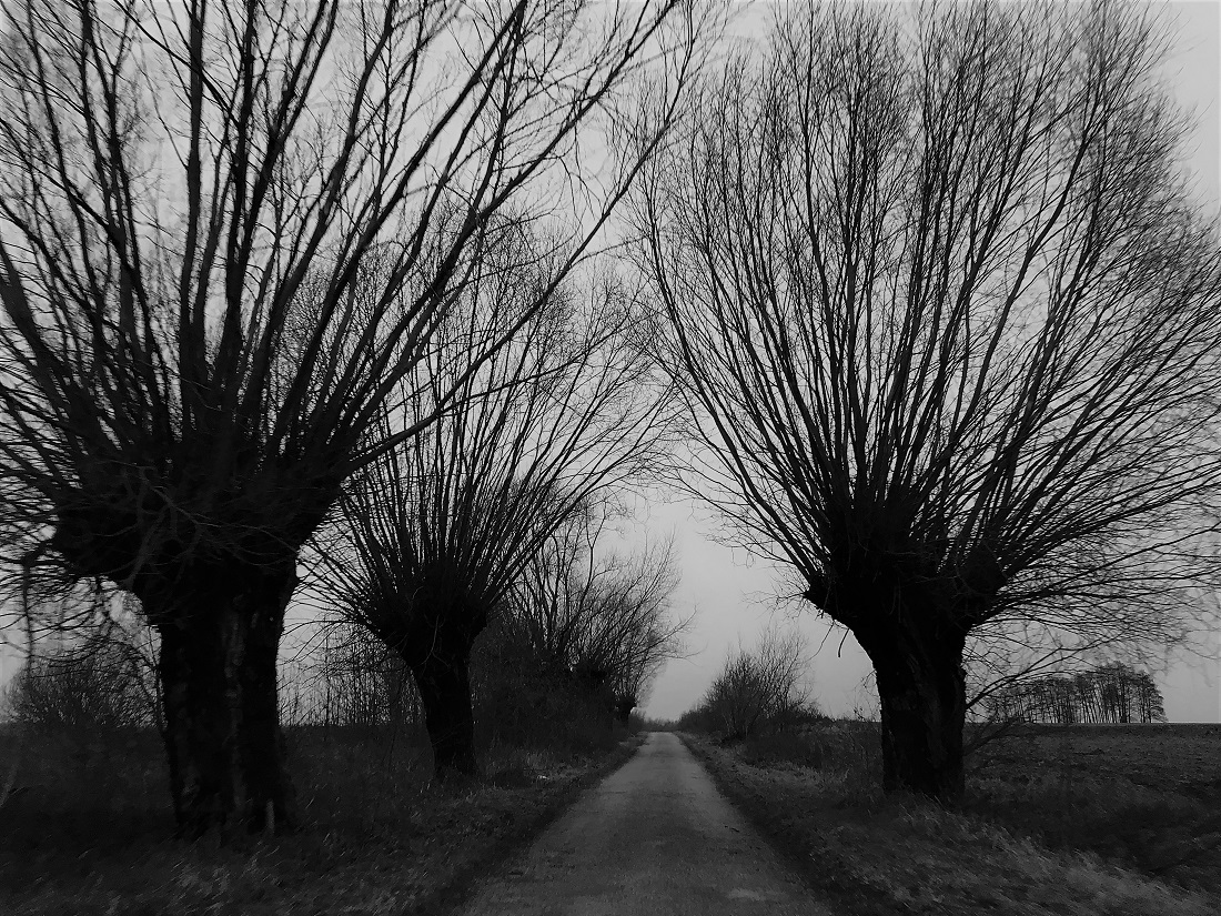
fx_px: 1023
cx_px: 610
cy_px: 458
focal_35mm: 29
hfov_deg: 61.7
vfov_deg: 48.2
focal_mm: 4.15
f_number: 2.2
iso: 25
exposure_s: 1/33
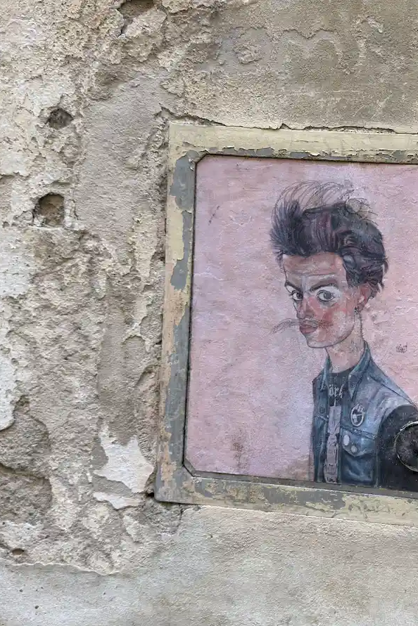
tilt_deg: -4.4
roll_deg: -2.9
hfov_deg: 26.4
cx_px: 396
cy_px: 315
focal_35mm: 49
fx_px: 853
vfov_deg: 40.3
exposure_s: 1/163
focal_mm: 6.76
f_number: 1.78
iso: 50
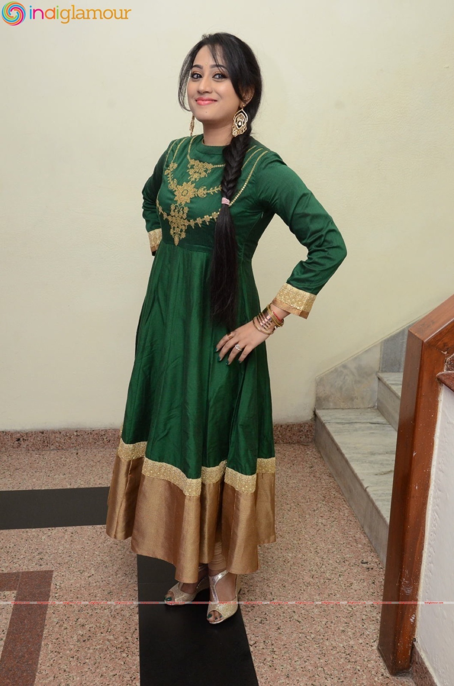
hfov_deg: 34.0
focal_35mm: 39
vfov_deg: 49.6
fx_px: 741
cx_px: 227
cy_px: 343
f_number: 6.3
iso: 1600
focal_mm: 26
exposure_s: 1/125
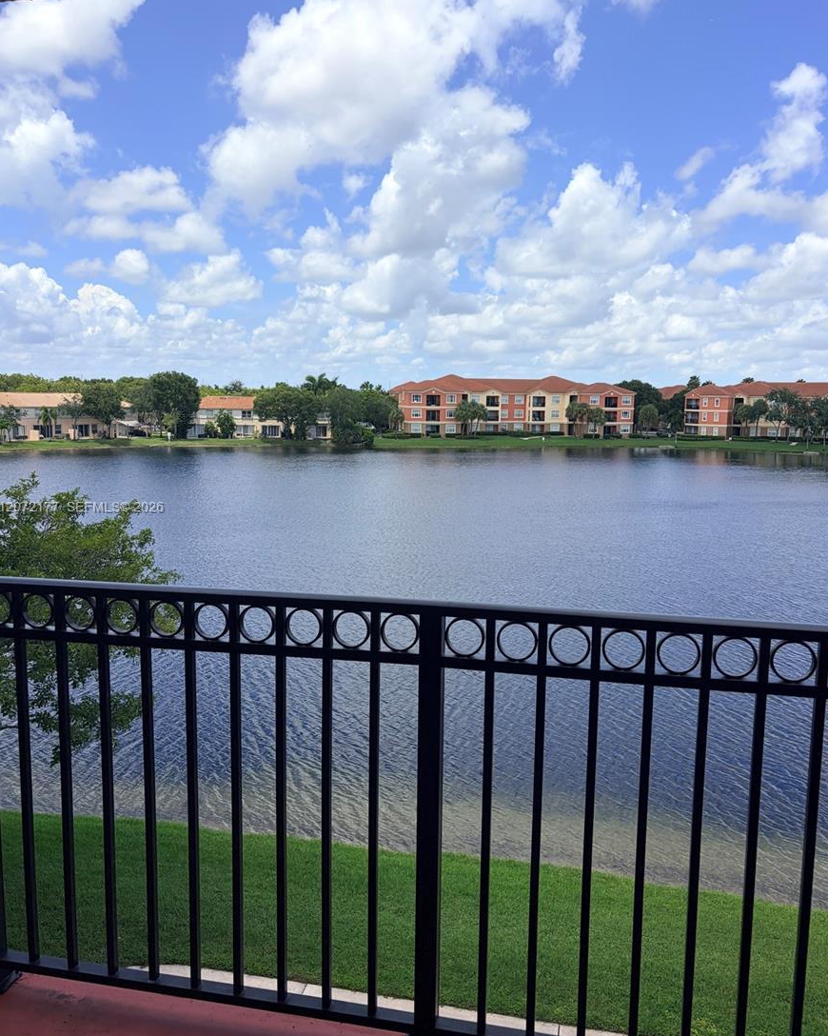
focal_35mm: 28
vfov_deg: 62.2
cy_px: 508
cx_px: 416
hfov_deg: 51.5
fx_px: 858
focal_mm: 5.96
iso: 64
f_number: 1.6
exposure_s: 1/5348
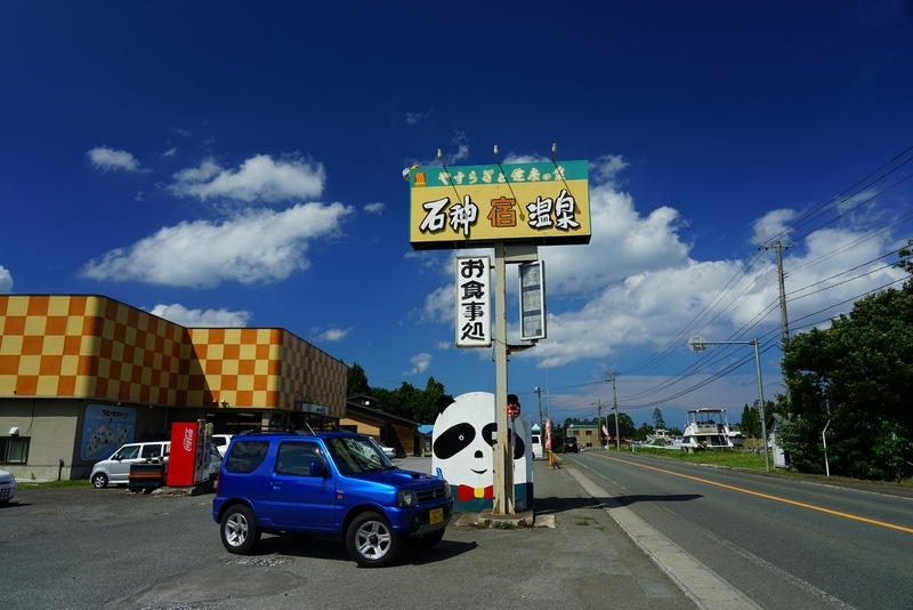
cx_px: 456
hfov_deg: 73.7
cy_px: 305
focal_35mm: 24
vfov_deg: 53.2
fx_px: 609
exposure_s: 1/125
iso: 100
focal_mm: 24
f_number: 9.5
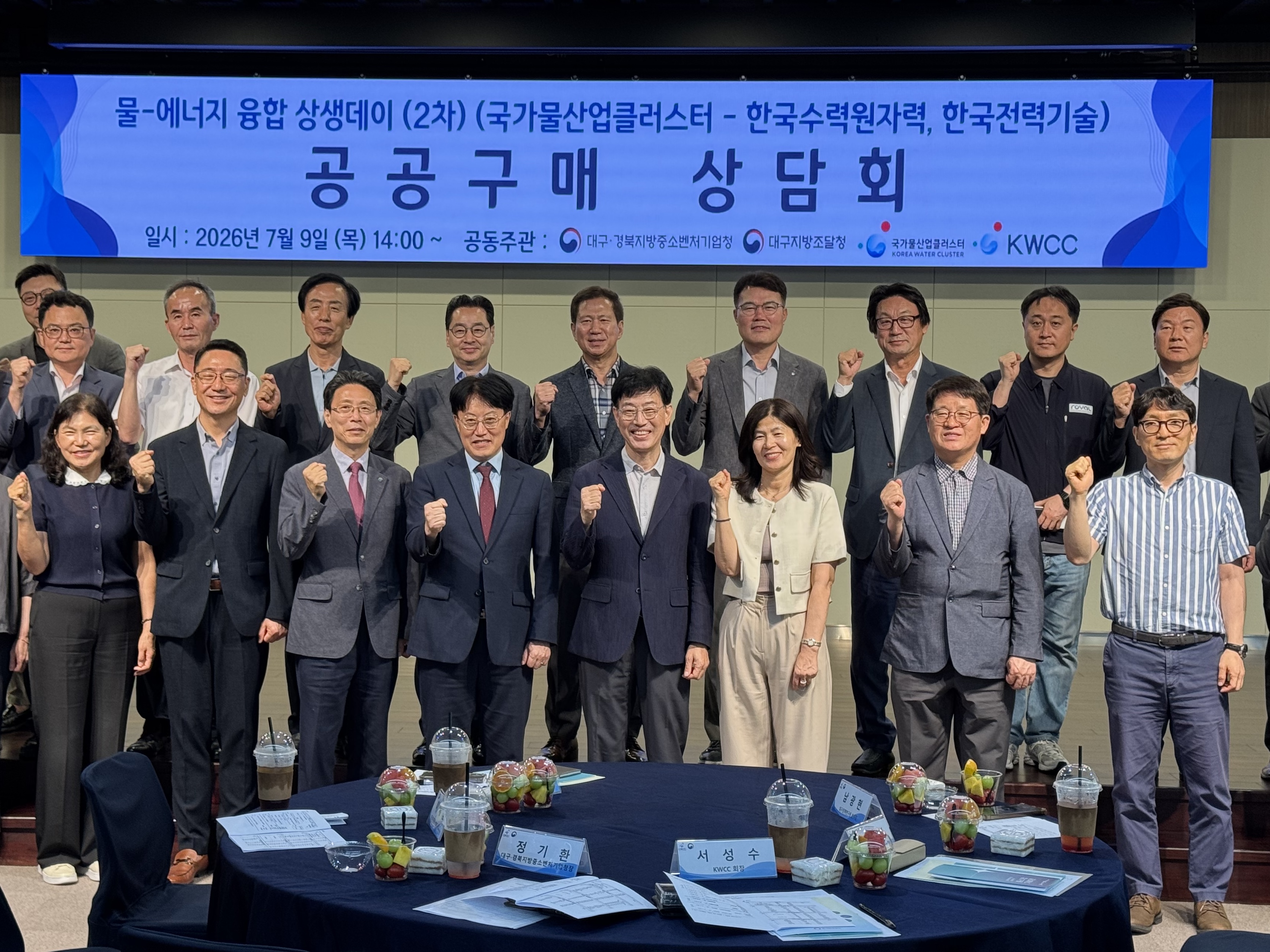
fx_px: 1761
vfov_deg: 30.3
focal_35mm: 48
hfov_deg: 39.7
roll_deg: -0.3
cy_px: 476
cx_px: 635
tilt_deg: -1.9
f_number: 1.78
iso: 80
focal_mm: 6.76
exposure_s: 1/60
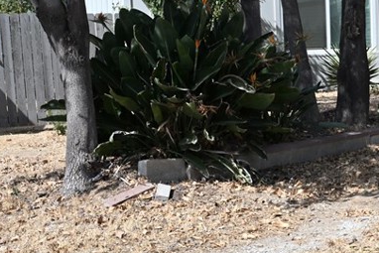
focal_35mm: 84
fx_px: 888
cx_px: 417
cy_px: 125
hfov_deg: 22.7
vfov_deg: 16.2
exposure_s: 1/640
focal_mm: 31.5
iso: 500
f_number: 11
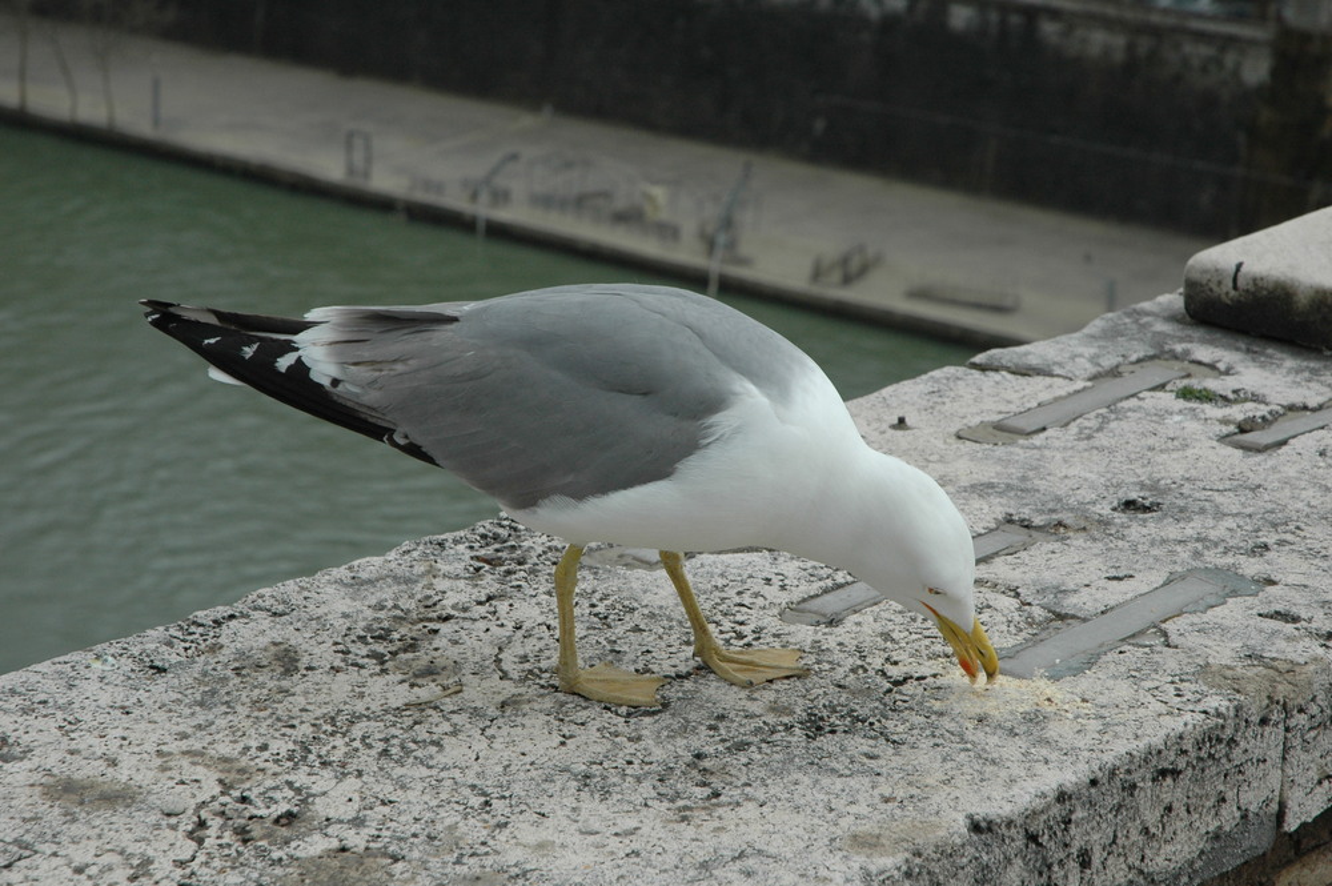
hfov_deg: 19.5
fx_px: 3882
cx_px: 666
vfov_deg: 13.0
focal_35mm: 105
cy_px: 443
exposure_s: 1/320
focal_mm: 70
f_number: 9
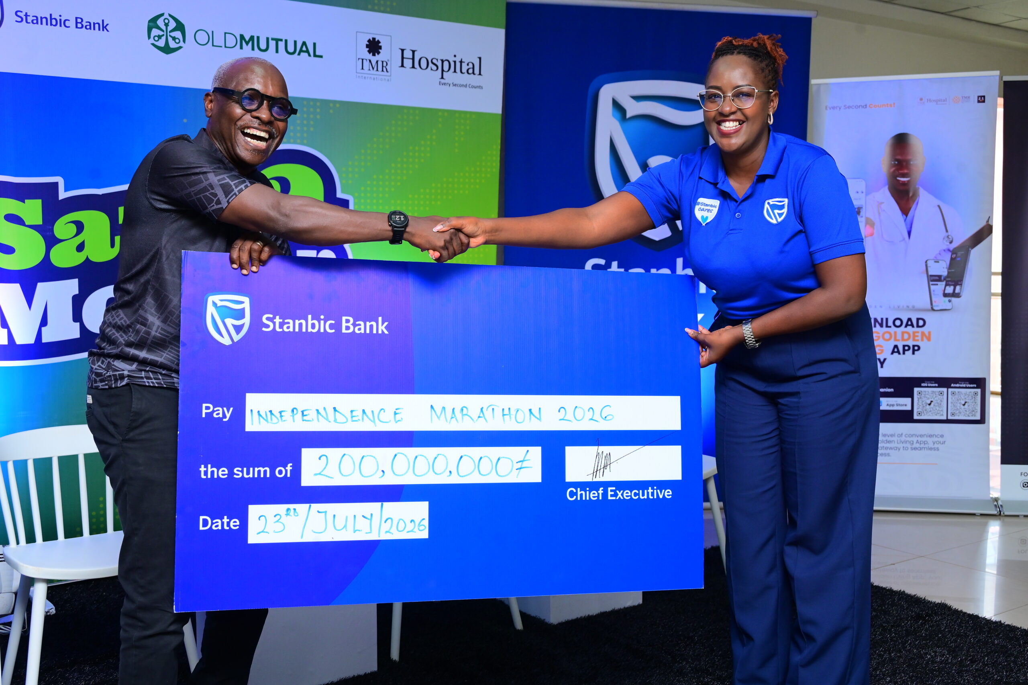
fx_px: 1113
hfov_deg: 49.6
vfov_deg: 34.2
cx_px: 514
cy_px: 342
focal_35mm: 39
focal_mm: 39
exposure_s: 1/100
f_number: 6.3
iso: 1250
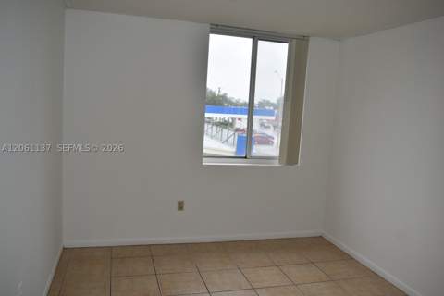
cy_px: 148
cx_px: 222
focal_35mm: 27
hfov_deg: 67.4
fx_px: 333
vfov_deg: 47.9
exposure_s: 1/60
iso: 100
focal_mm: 18
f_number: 5.6
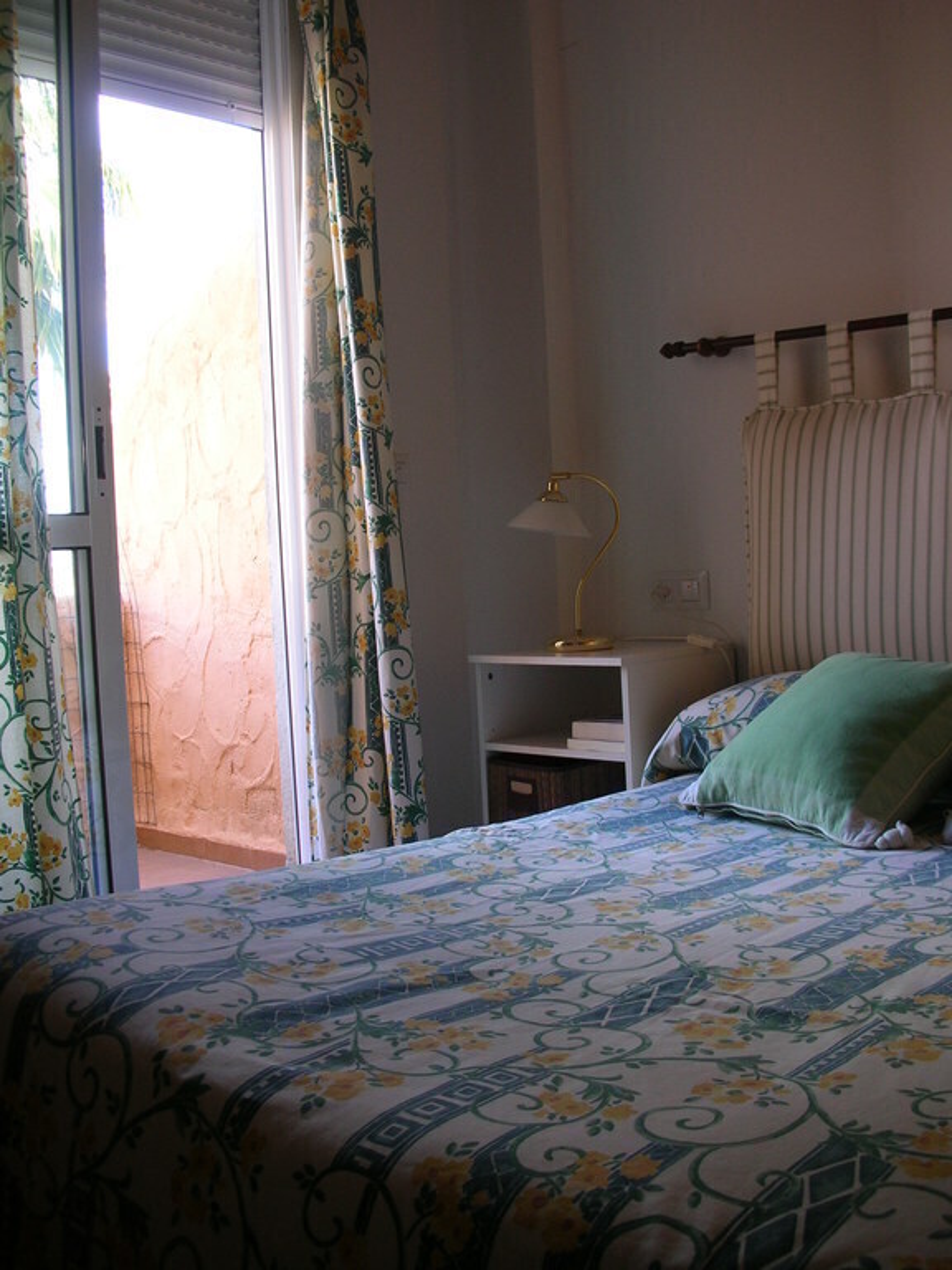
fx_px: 1283
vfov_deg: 52.6
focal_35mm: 35
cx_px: 476
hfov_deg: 40.7
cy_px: 635
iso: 50
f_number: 3
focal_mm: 5.8
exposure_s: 1/33.1
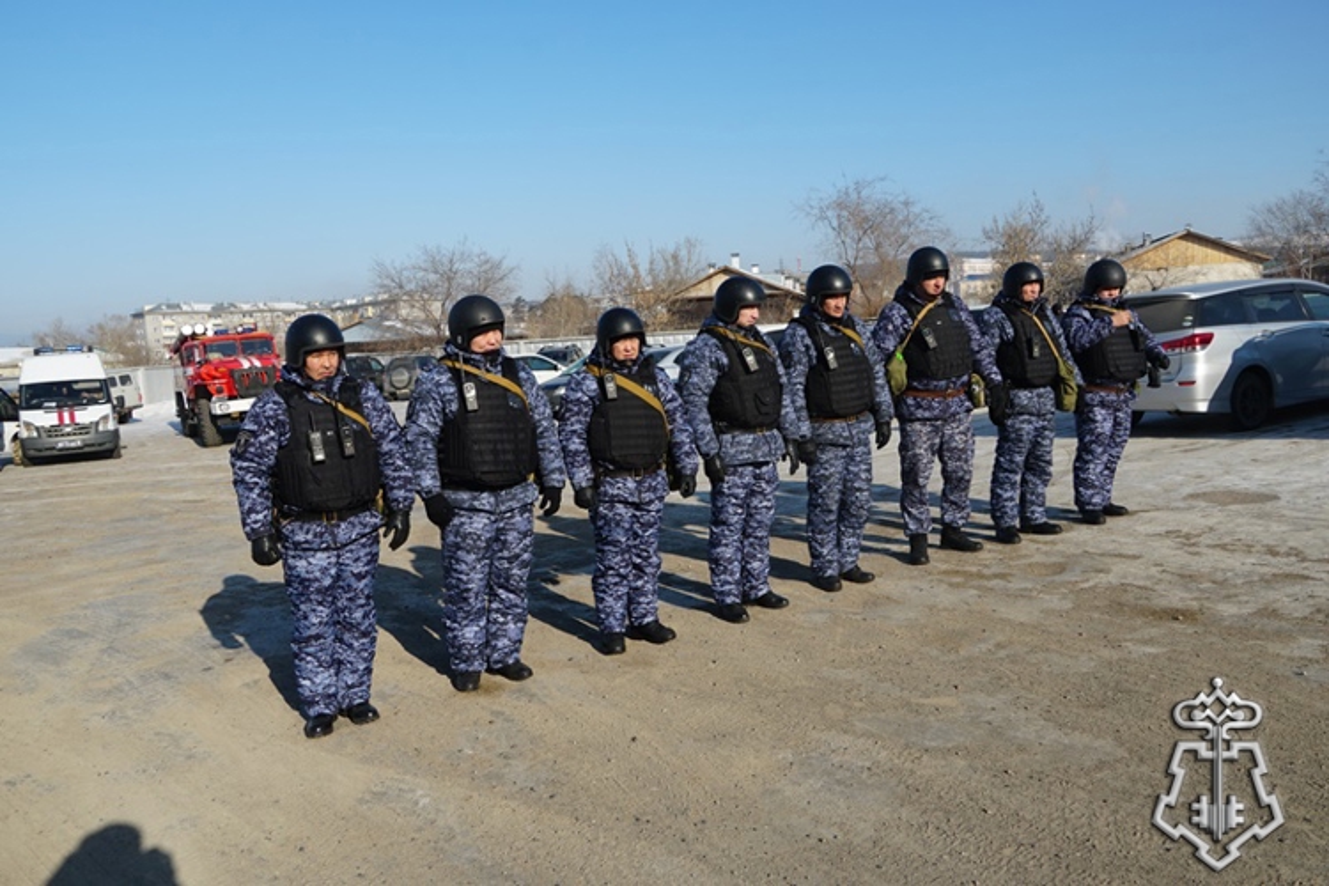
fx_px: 997
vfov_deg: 47.9
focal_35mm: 27
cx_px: 664
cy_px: 443
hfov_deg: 67.4
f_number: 10
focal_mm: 18
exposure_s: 1/160
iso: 100
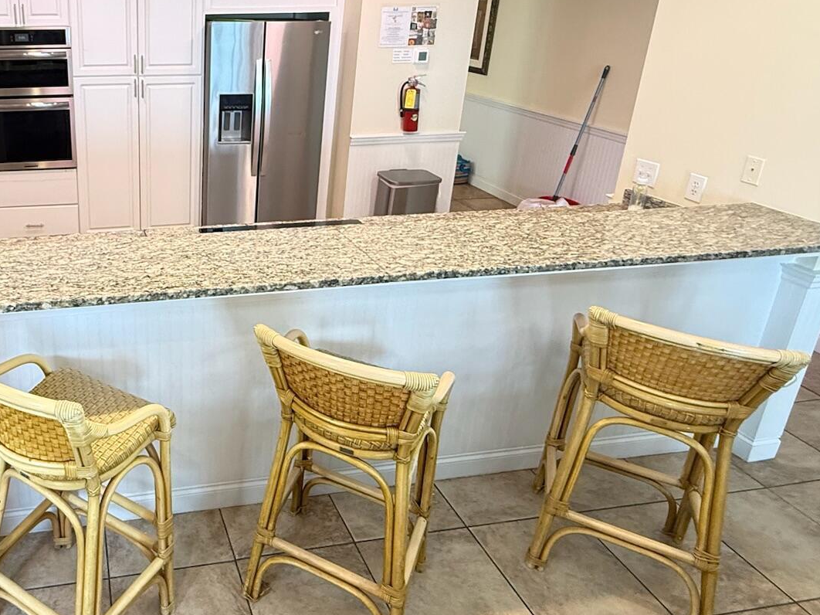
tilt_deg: -18.4
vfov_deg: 50.3
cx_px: 171
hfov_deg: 60.4
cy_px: 201
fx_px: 639
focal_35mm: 27
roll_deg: -0.6
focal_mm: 2.22
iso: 320
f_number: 2.2
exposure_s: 1/60
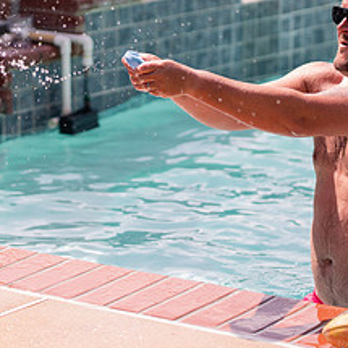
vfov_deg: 9.0
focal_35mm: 195
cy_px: 106
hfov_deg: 8.9
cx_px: 32
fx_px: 2218
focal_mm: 85
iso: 200
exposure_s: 1/3200
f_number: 2.2
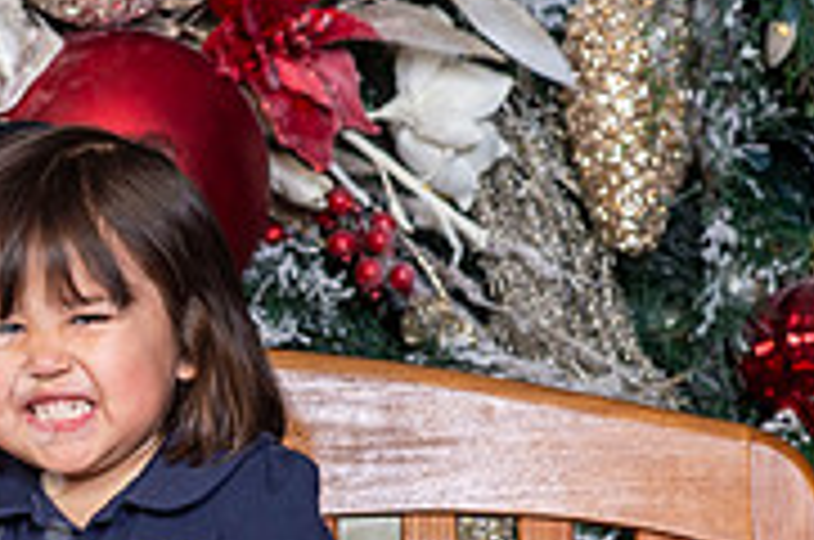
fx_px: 6162
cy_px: 544
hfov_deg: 7.4
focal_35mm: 273
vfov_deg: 5.0
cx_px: -360
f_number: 8
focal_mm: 85
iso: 400
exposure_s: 1/125
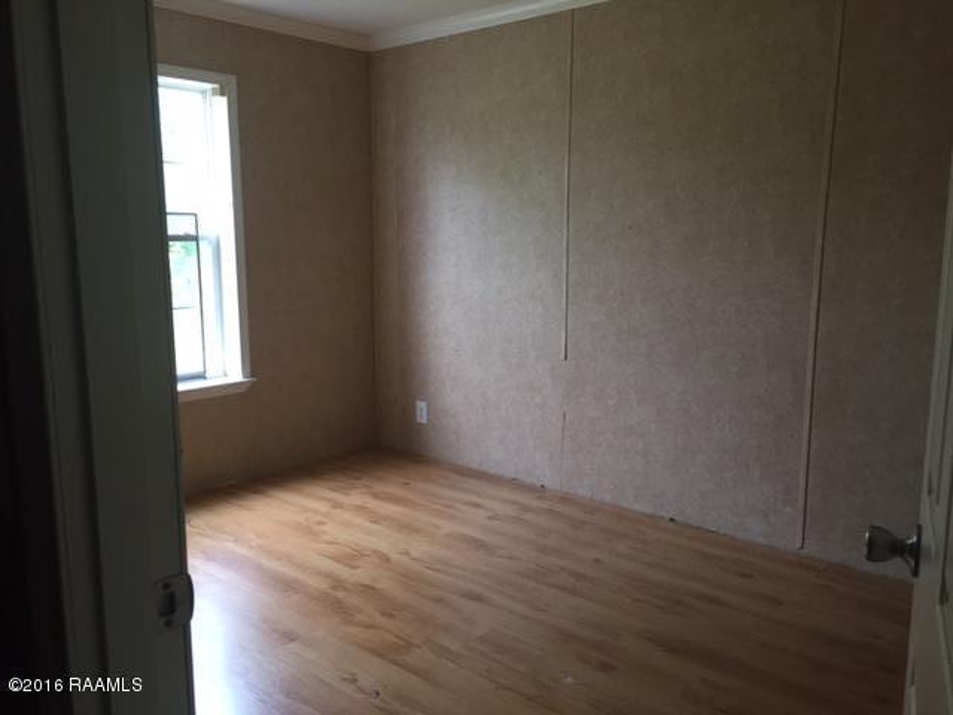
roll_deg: -1.1
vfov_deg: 48.2
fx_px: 798
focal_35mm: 29
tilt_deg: -9.9
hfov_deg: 61.7
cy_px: 358
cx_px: 476
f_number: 2.2
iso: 50
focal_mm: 4.15
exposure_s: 1/30
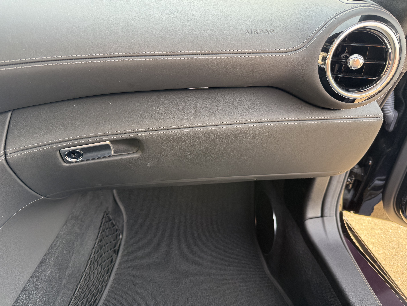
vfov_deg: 56.8
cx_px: 204
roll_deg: -2.4
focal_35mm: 24
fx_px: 282
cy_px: 153
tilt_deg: -31.5
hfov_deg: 71.6
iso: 200
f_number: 1.78
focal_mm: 6.76
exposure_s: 1/121
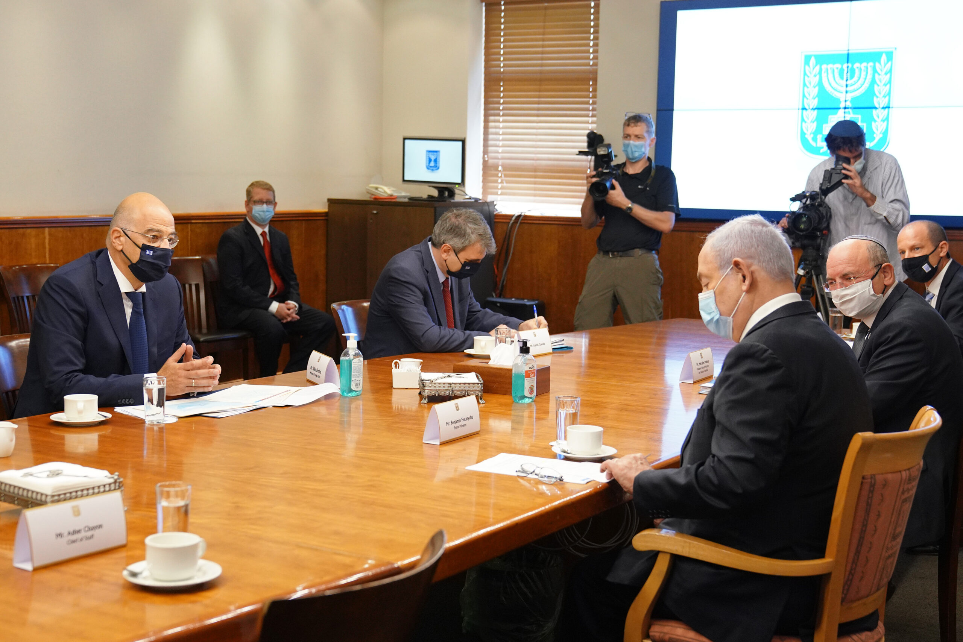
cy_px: 321
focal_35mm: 41
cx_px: 482
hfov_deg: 47.4
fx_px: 1097
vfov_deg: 32.6
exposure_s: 1/250
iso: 2500
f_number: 3.5
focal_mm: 41
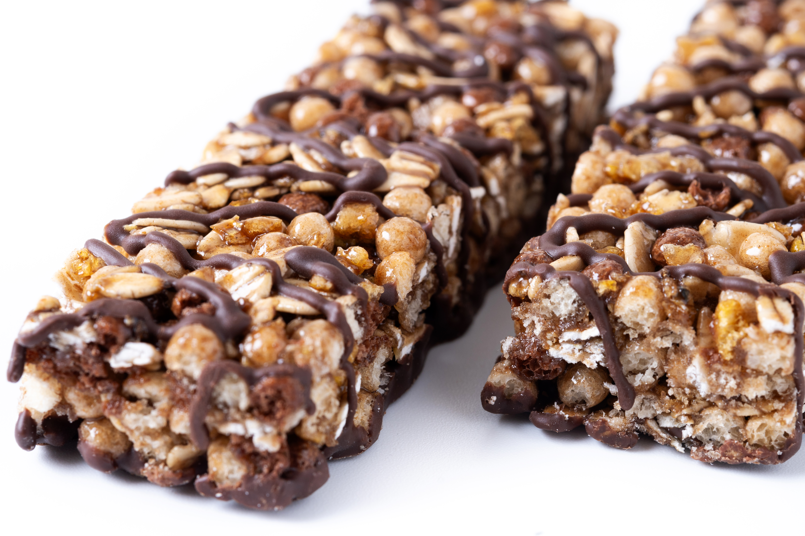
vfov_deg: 15.2
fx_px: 2012
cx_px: 402
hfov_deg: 22.6
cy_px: 268
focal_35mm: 90
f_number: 11
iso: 100
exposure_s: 1/200
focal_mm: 60
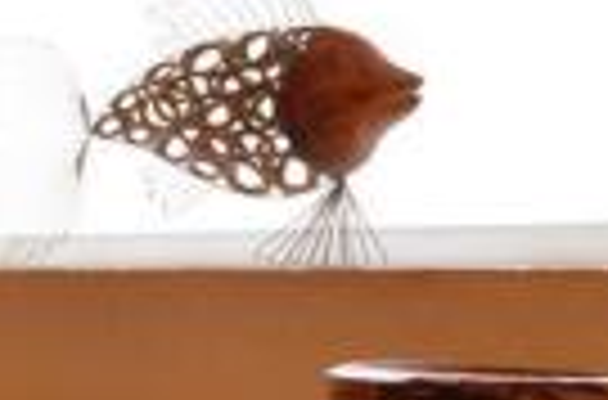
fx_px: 1229
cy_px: 162
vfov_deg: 18.5
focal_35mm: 73
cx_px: -730
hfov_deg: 16.7
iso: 200
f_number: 8
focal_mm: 10
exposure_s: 1/4
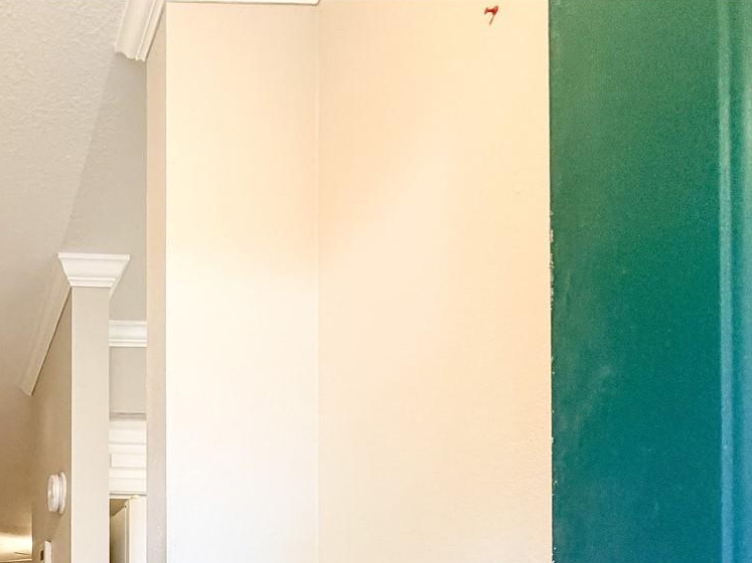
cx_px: 44
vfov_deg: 39.5
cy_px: 599
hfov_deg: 51.3
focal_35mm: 30
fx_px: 652
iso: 320
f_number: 2.2
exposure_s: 1/60
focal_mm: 2.22
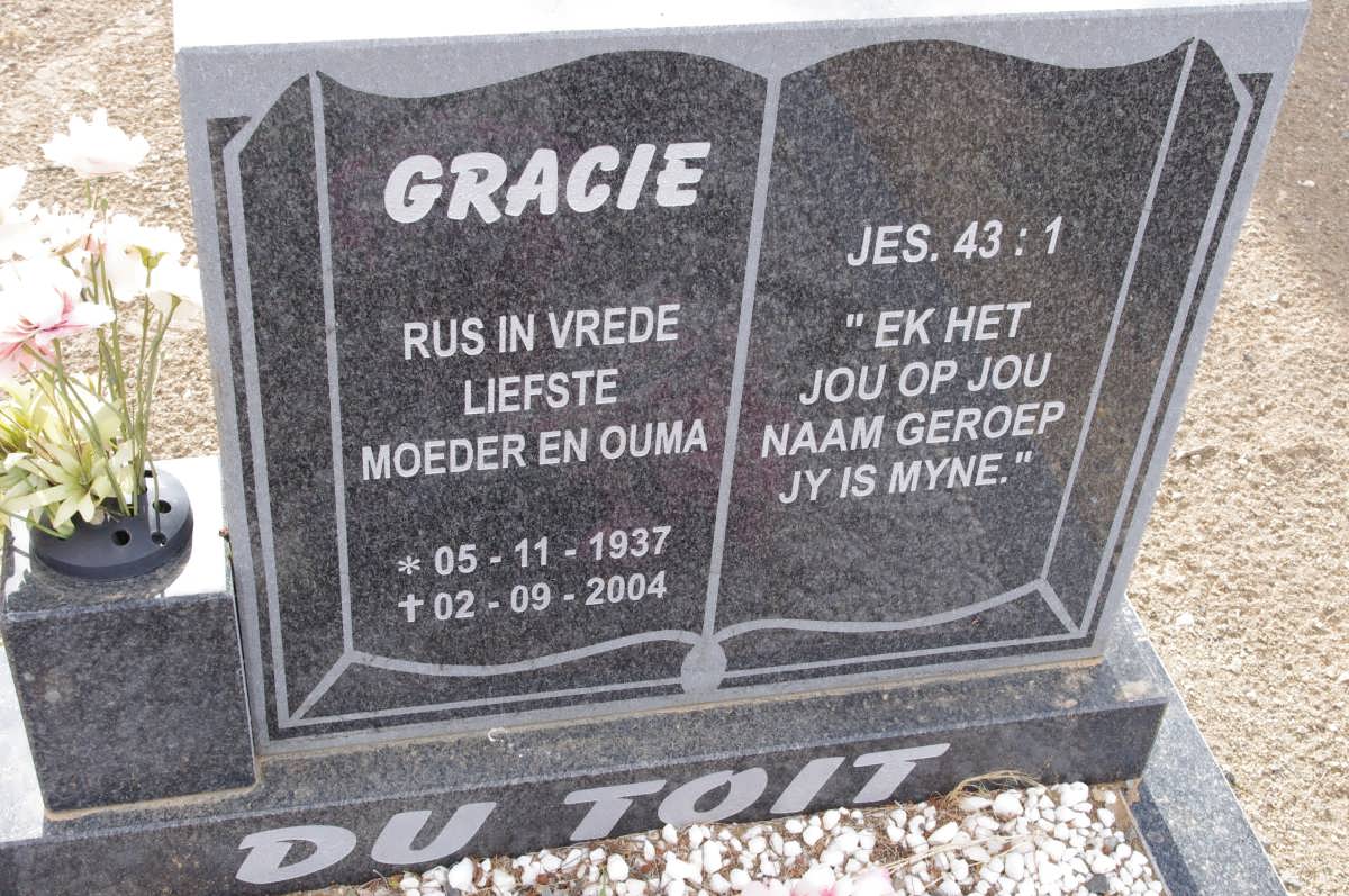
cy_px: 448
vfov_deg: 27.5
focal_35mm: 49
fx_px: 1834
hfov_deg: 40.4
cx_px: 674
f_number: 11
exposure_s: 1/125
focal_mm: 32.5
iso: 800
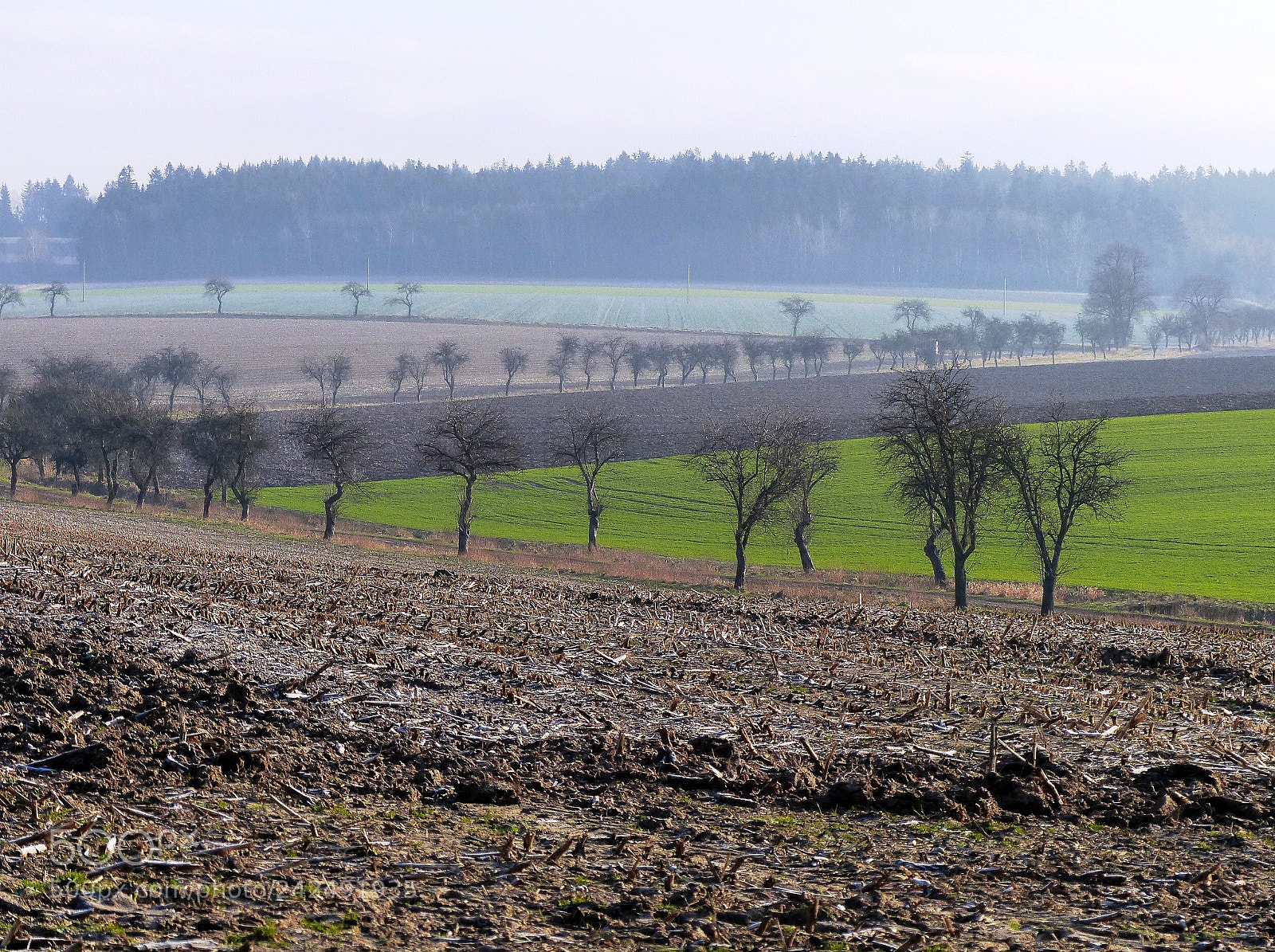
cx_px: 638
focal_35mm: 189
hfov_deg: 10.5
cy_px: 476
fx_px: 6951
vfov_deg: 7.8
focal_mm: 34
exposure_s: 1/800
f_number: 4
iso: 160
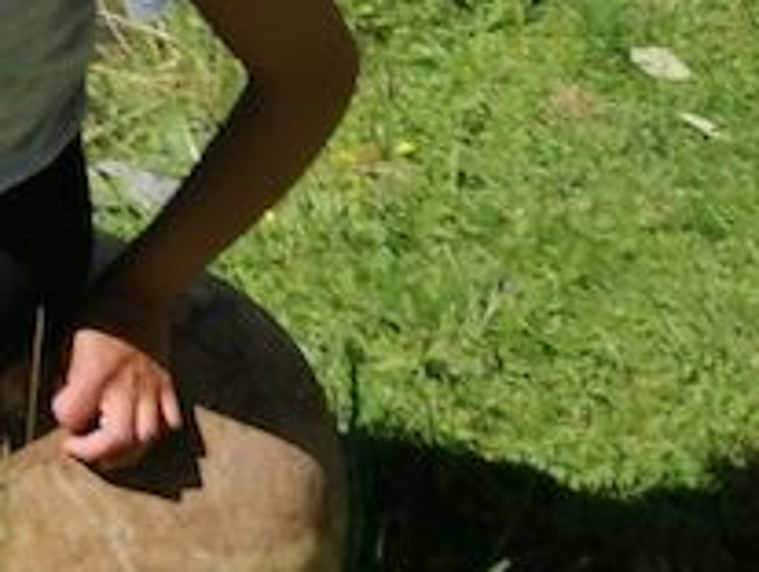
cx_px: -616
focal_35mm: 135
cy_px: -425
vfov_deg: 10.4
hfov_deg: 13.1
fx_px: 2965
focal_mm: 3.95
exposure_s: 1/1264
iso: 50
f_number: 1.8
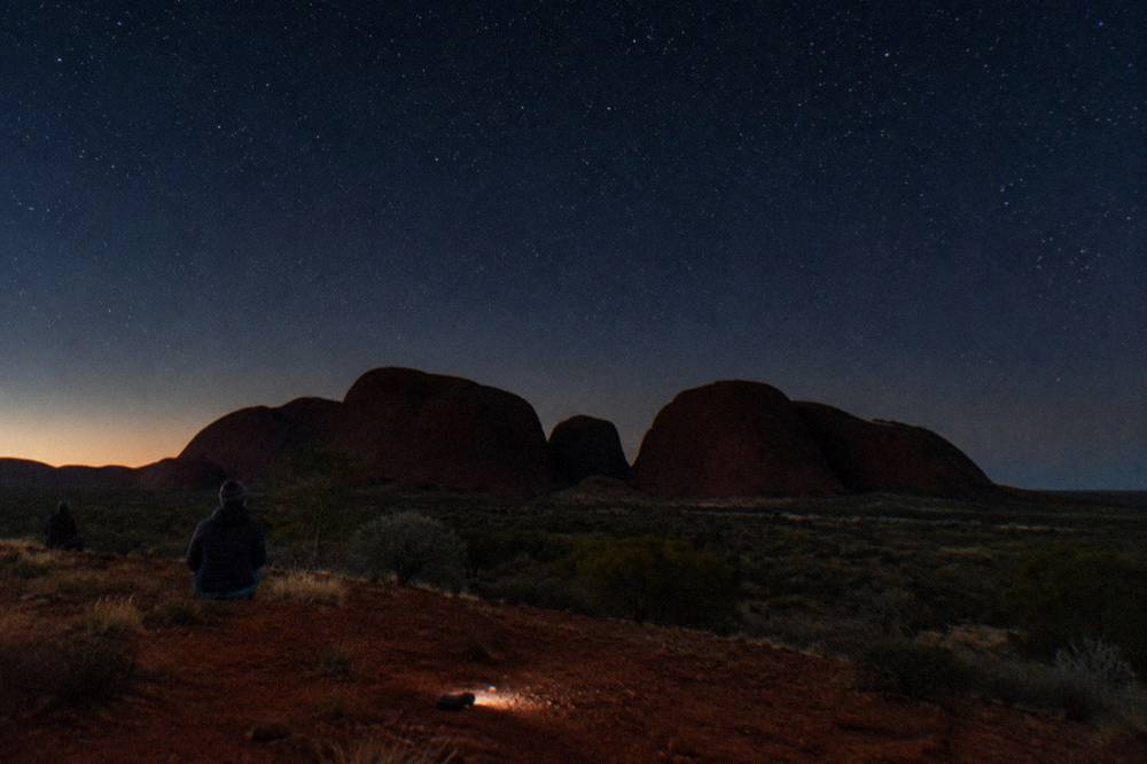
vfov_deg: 28.6
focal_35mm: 47
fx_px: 1497
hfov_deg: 41.9
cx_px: 574
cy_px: 382
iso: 3200
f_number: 2.8
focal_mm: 47
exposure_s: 1/160
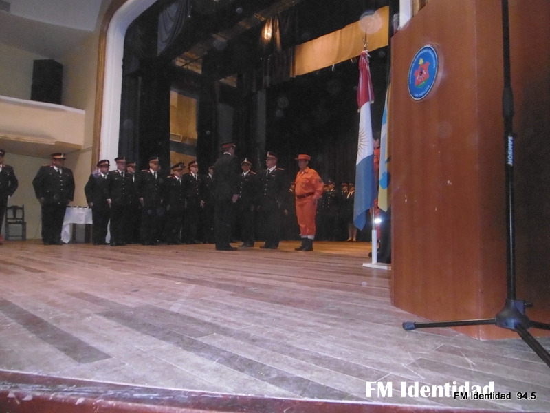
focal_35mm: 24
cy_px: 206
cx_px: 275
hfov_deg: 71.6
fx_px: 381
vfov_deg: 56.8
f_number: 3.1
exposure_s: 1/100
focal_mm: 4.3
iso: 800
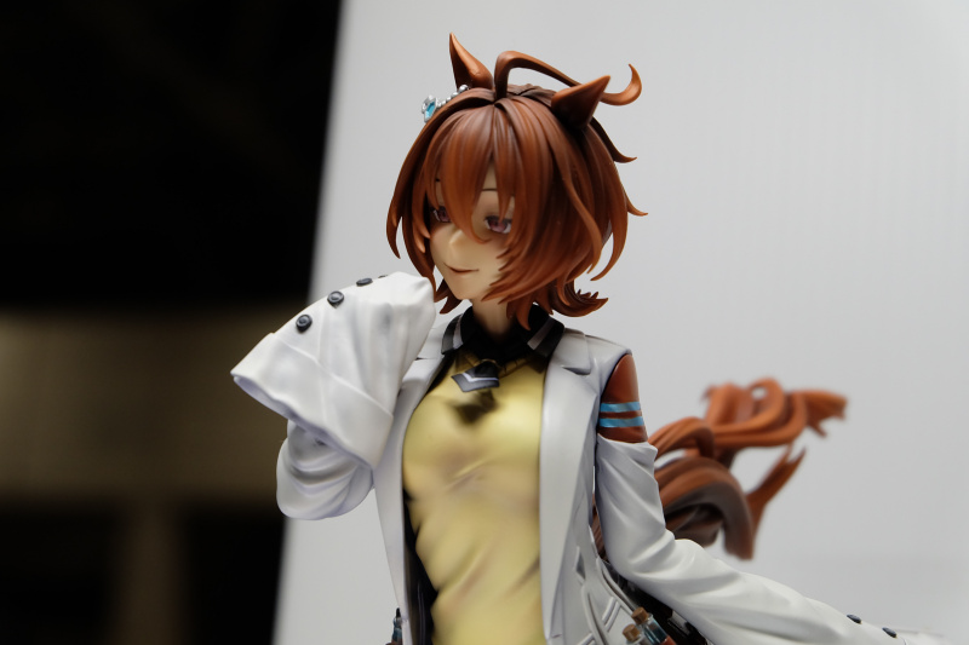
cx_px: 484
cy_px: 322
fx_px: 2018
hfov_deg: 27.0
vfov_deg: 18.2
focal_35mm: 75
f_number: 5.6
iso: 1000
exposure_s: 1/125
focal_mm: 50
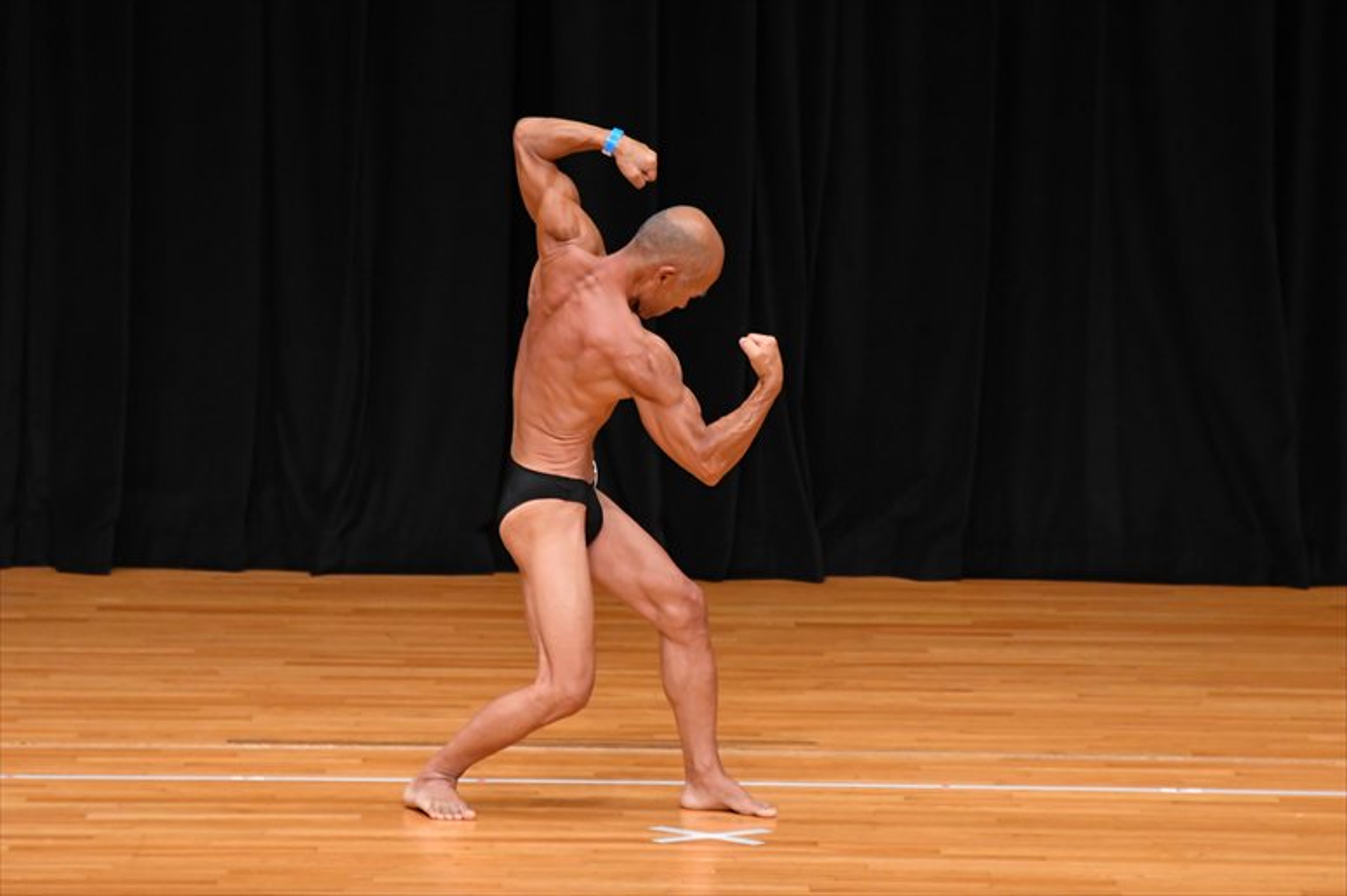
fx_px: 11220
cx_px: 674
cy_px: 448
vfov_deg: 4.6
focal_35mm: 300
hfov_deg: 6.9
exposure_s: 1/400
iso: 3200
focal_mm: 200
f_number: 5.6
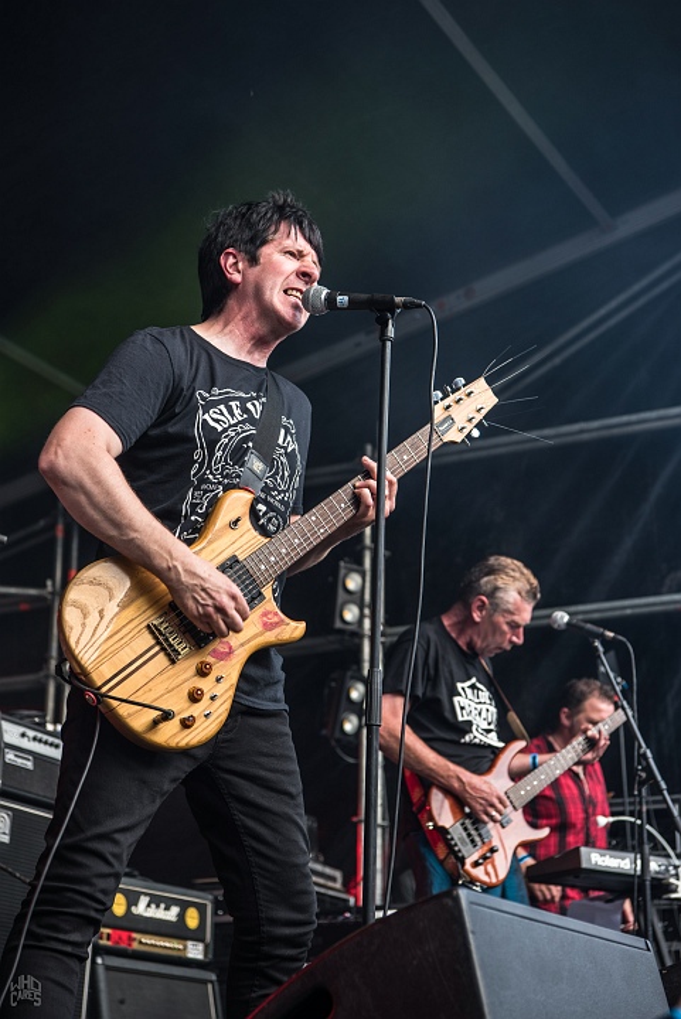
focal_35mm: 70
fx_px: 1983
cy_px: 510
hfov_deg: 19.5
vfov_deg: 28.8
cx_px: 340
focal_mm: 70
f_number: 5.6
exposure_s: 1/125
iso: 200
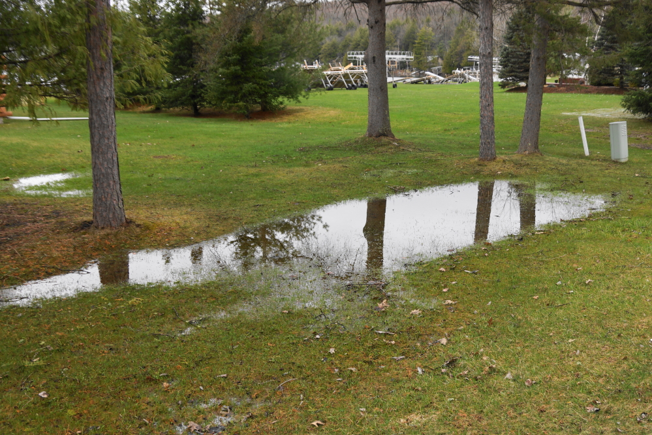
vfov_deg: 43.6
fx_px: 543
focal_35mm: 30
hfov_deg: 61.9
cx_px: 326
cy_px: 218
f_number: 4.5
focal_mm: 20
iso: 100
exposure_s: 1/80
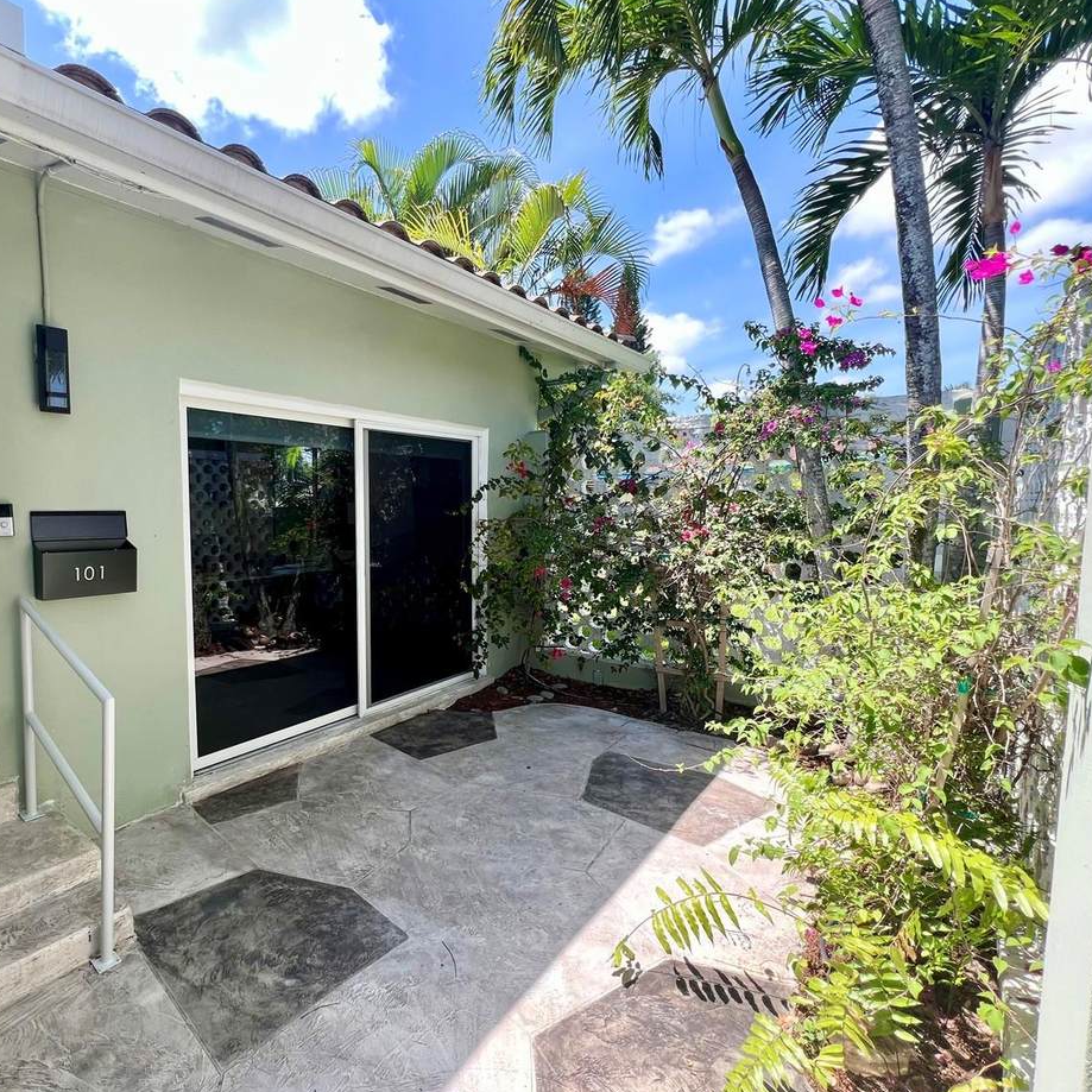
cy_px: 555
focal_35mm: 16
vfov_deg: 87.4
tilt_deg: -6.0
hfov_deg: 85.0
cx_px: 383
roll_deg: +1.3
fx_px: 571
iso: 32
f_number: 1.8
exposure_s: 1/232
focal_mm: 1.57
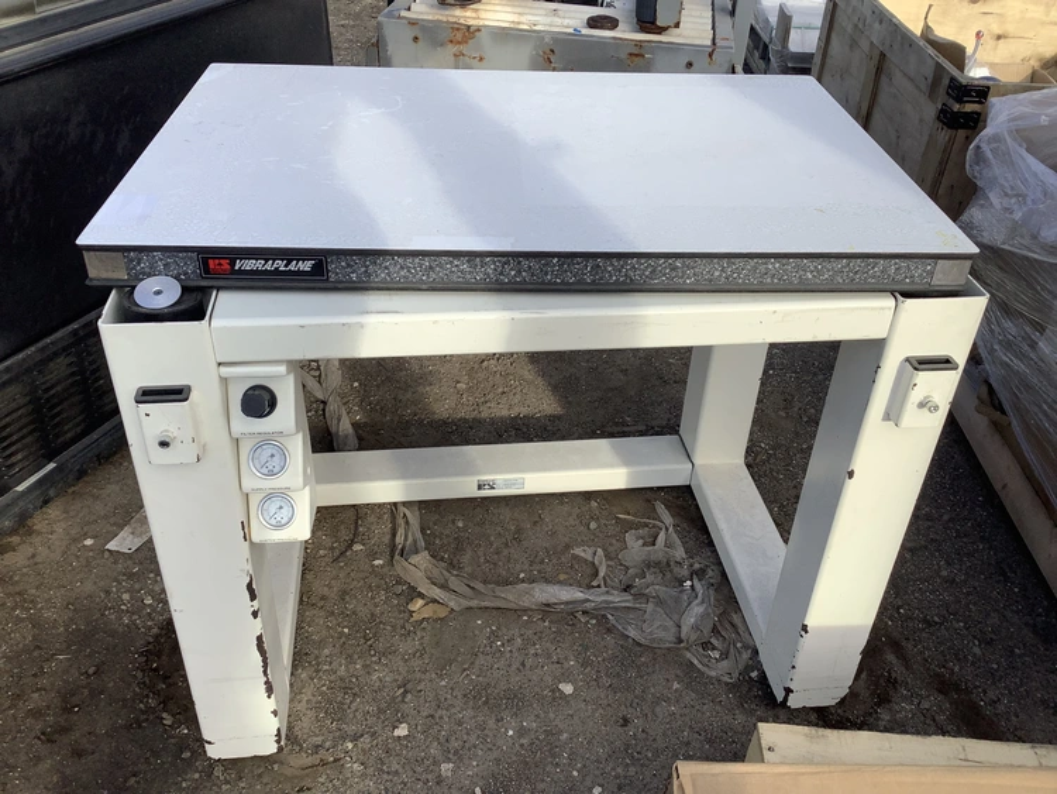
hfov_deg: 58.3
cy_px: 397
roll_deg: -2.7
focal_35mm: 31
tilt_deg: -36.1
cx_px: 528
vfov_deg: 45.5
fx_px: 947
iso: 25
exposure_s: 1/959
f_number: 2.4
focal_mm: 3.3
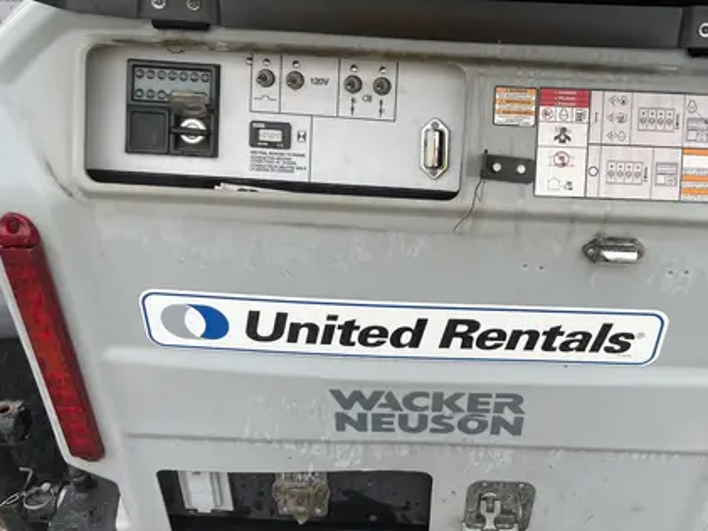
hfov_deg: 53.3
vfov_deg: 41.5
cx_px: 446
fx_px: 696
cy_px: 201
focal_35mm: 34
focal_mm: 5.1
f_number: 1.6
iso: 50
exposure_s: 1/390
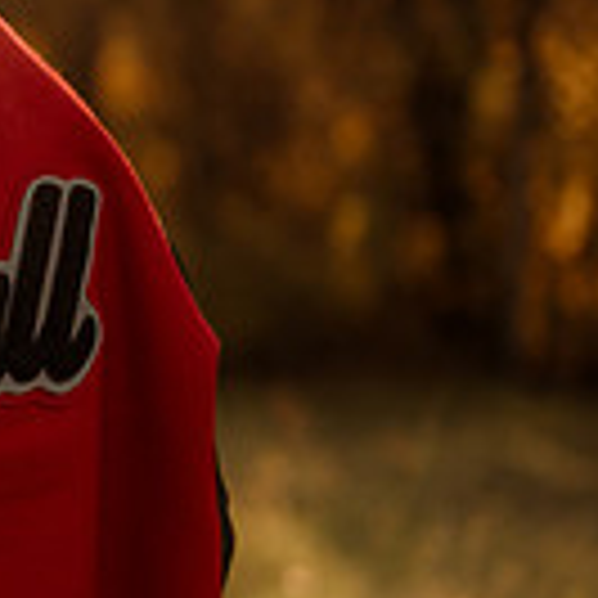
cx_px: -638
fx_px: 3635
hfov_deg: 8.8
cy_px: 254
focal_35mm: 186
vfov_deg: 9.4
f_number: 1.8
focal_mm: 50
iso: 250
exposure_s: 1/1000
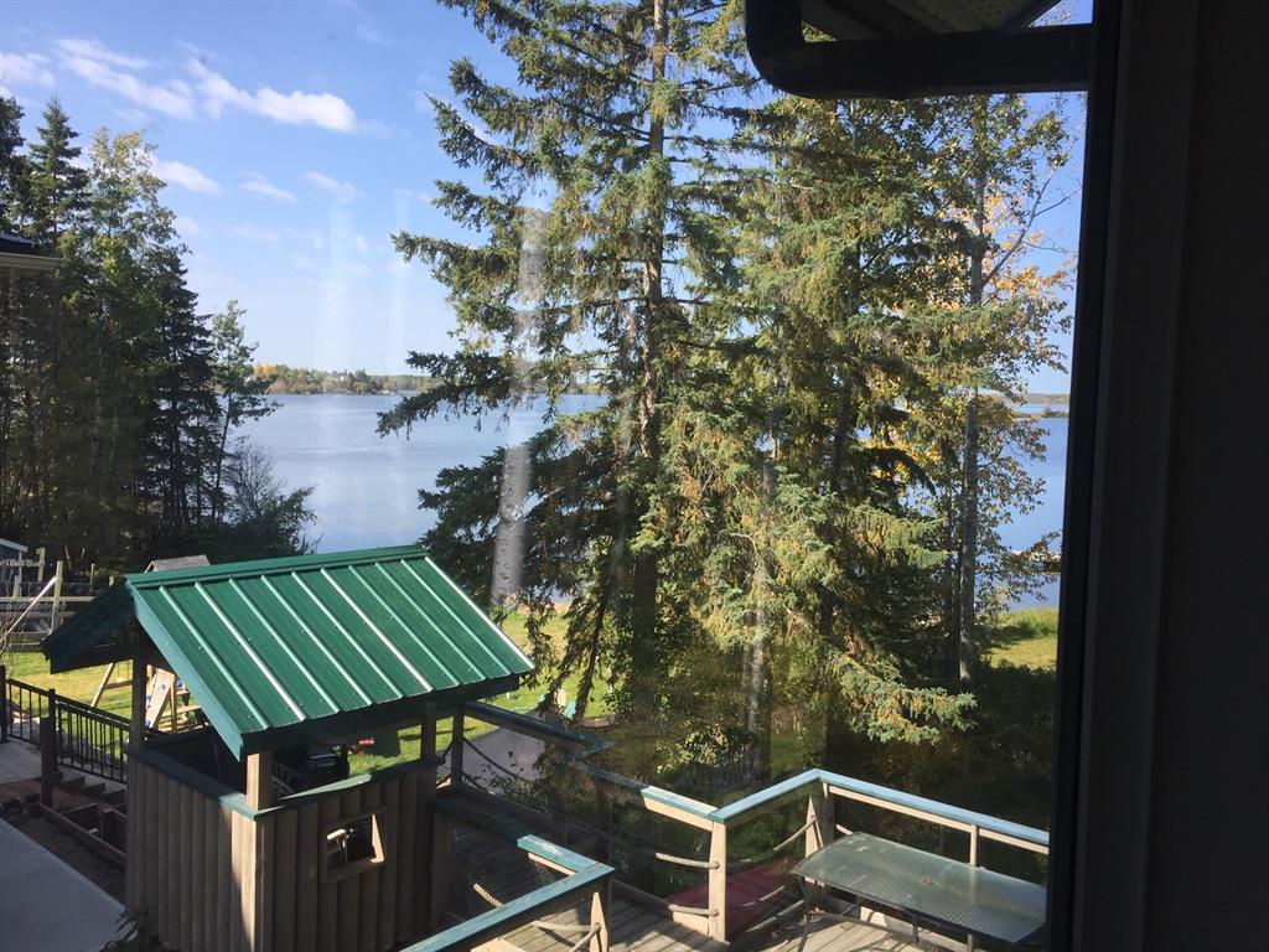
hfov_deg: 61.7
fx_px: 1063
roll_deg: -0.7
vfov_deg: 48.2
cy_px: 476
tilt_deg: -4.8
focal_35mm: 29
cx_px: 634
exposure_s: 1/824
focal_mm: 4.15
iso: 32
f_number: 2.2
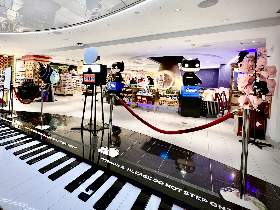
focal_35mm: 17
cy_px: 83
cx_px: 103
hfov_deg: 89.0
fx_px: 137
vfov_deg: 73.8
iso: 160
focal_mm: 1.57
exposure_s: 1/60
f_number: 1.8
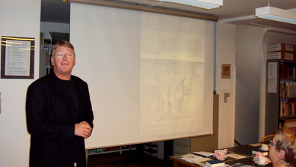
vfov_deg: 27.7
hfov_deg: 47.3
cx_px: 148
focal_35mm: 43
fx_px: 338
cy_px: 82
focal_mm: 8
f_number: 2.8
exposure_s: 1/60
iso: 100
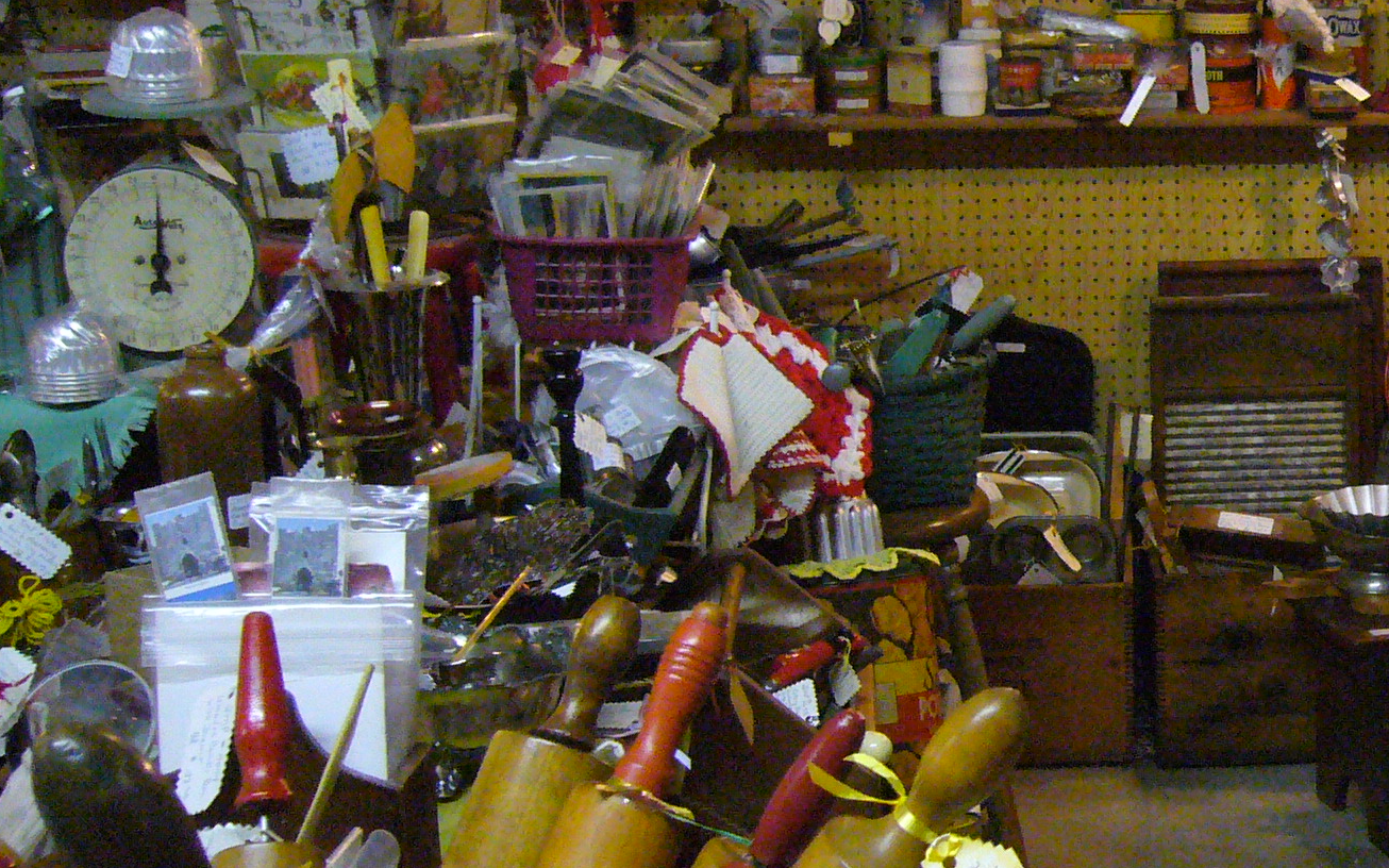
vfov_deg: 16.3
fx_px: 3028
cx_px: 1466
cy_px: 414
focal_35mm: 80
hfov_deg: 24.4
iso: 400
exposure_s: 1/20
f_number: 2.8
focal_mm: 5.8
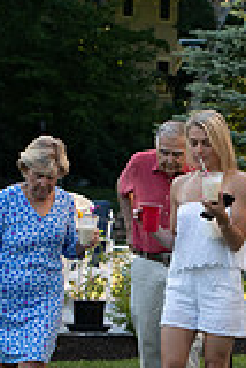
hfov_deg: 4.7
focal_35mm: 295
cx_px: 166
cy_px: 225
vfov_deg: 7.0
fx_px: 3017
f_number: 4
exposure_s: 1/320
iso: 400
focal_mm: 70
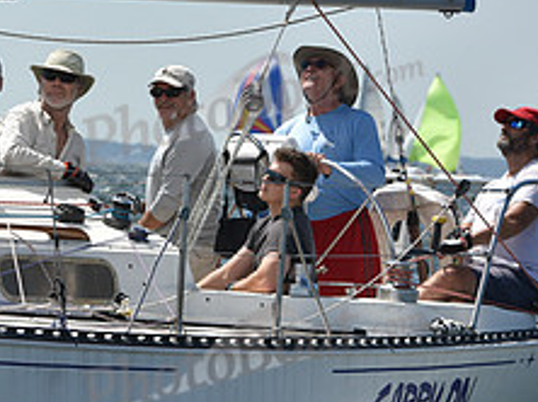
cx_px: -41
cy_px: 263
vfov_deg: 4.8
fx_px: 4766
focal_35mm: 307
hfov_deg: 6.4
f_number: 8
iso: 250
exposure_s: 1/1250
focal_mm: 122
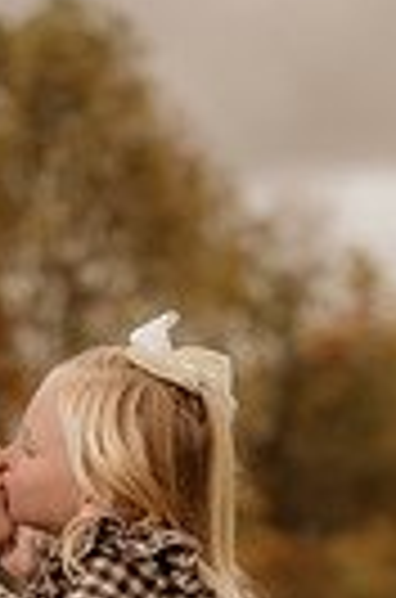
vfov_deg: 11.7
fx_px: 2803
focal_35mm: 169
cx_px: 250
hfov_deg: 8.1
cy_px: 868
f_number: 1.8
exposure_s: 1/320
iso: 200
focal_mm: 50
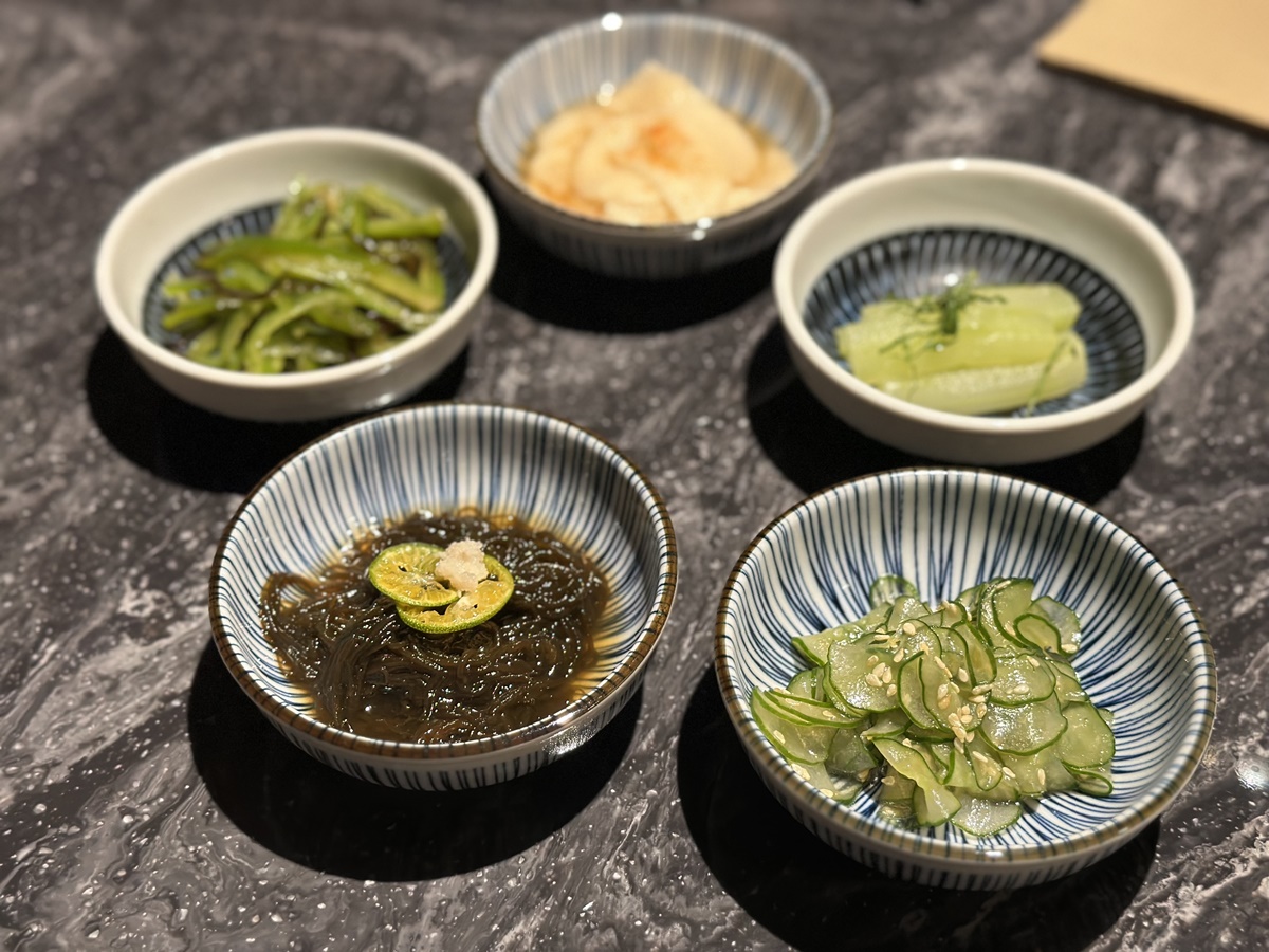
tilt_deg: -46.7
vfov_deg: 30.3
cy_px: 476
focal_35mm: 48
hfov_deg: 39.7
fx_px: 1760
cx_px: 634
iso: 400
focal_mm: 6.86
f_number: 1.78
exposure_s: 1/40
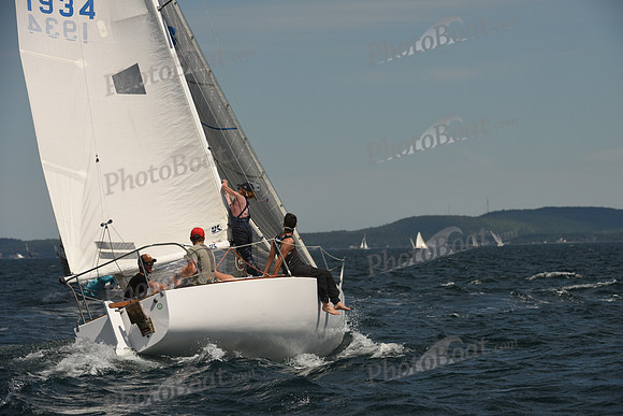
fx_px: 3462
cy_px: 208
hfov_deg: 10.3
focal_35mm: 200
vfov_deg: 6.9
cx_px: 312
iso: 250
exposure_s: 1/1000
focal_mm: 200
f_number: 9
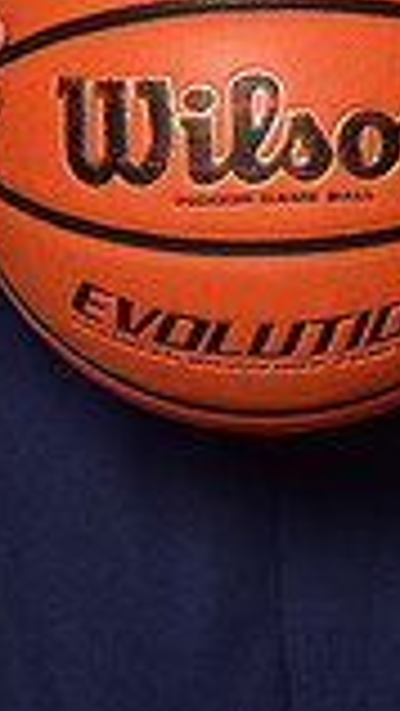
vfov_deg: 3.1
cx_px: 308
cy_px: -580
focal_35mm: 694
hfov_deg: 1.8
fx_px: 13072
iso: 320
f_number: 4.5
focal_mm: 180
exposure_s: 1/200
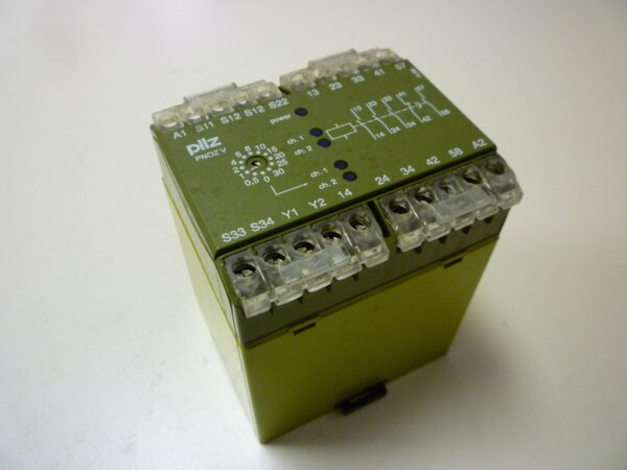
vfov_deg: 48.2
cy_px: 235
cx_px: 314
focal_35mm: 29
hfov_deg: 61.7
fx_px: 525
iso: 400
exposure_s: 1/25
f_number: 3.3
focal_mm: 5.2
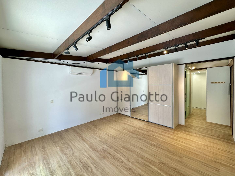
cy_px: 88
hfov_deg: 102.1
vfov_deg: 85.7
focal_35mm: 14
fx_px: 95
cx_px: 118
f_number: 2.2
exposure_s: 1/120
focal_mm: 2.22
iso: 80
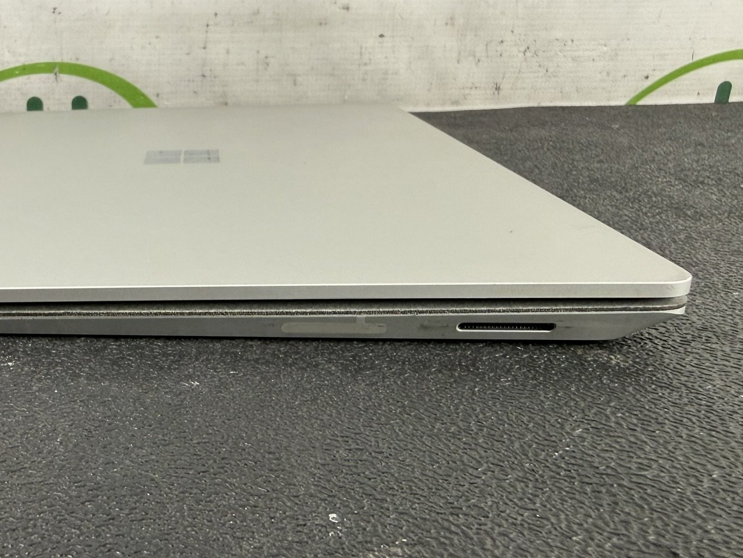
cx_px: 207
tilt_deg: -17.2
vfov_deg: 37.7
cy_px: 263
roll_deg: +0.0
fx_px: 816
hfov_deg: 47.5
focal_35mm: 38
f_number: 2.2
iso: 80
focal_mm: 2.22
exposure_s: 1/99
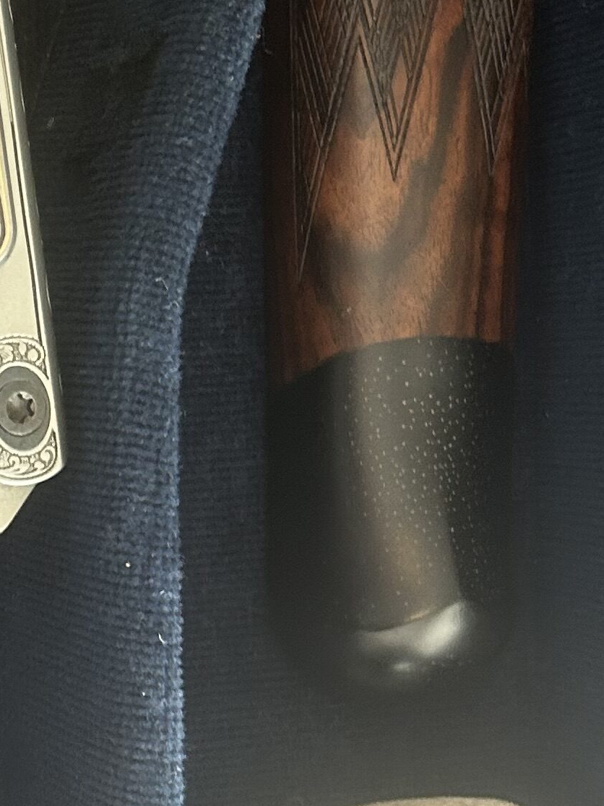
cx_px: -401
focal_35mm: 94
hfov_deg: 14.3
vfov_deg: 20.7
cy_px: 588
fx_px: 2187
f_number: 1.5
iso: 160
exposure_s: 1/60
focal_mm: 5.7
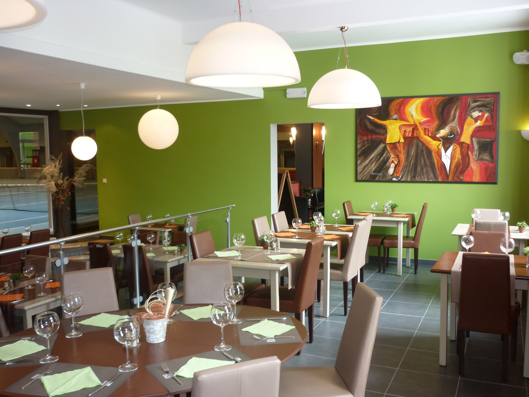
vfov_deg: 42.9
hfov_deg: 55.4
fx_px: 504
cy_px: 198
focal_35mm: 33
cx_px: 264
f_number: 2.8
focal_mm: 5.5
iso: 125
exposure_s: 1/30
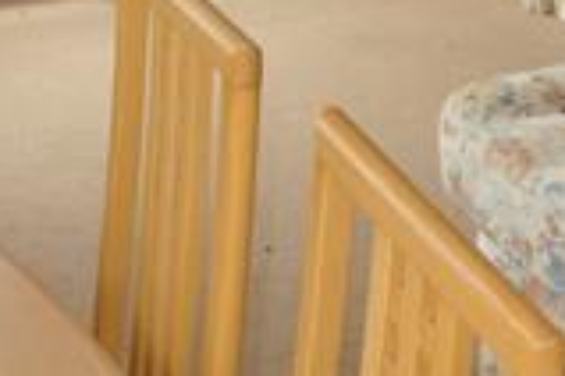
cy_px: -241
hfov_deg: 16.6
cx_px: 320
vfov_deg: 10.6
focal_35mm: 123
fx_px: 1930
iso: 125
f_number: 3.5
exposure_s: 1/100
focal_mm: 10.4
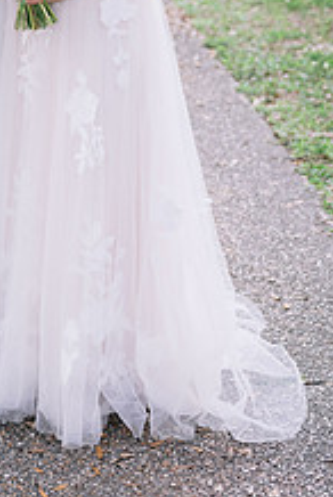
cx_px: 9
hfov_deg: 13.2
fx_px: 1424
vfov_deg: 19.4
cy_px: 41
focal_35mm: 103
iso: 400
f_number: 2.8
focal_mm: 50
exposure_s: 1/320
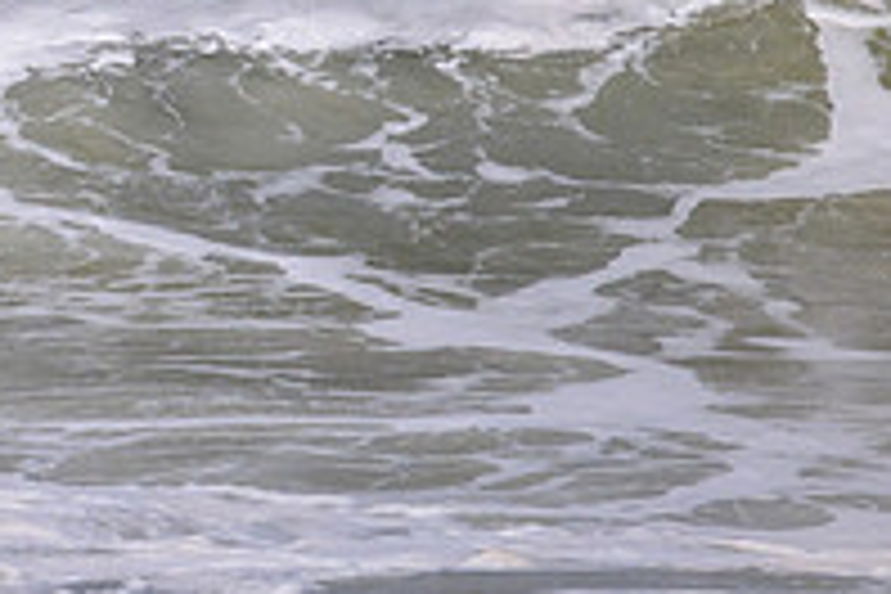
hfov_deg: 0.9
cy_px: -110
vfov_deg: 0.6
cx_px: -338
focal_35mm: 2348
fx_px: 58108
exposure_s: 1/2000
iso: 1000
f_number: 11
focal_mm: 800
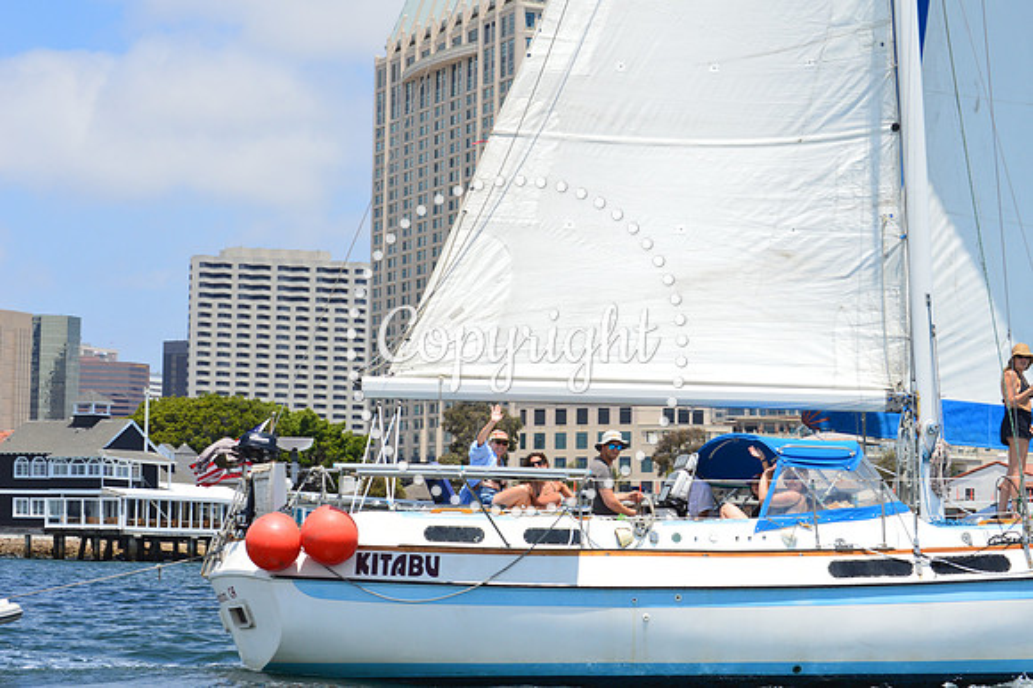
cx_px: 516
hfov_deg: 24.6
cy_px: 344
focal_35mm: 82
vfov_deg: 16.5
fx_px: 2366
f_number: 11
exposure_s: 1/500
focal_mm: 55
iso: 320
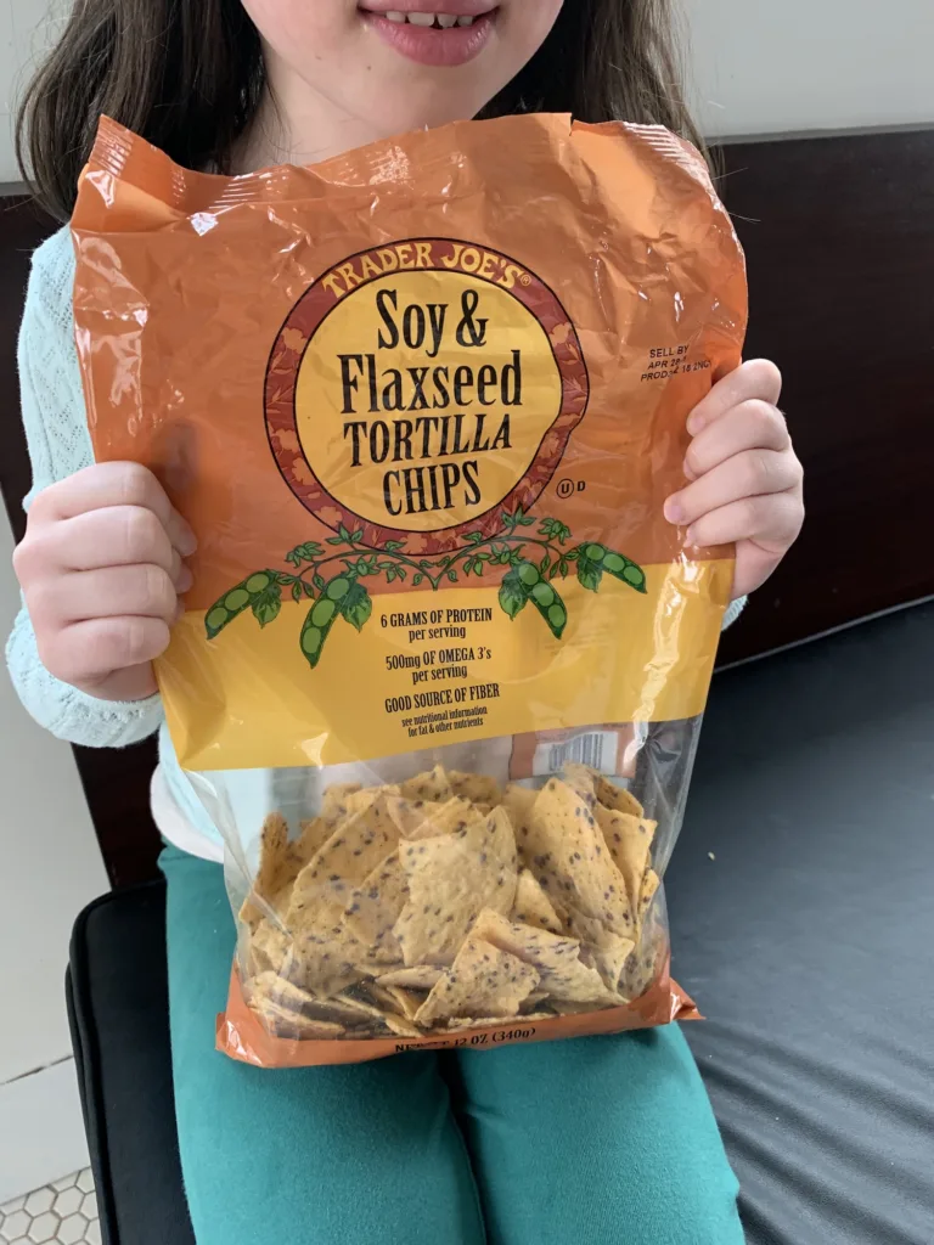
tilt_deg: -31.1
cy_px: 622
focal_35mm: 26
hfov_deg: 53.1
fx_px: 935
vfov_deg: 67.3
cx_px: 467
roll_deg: +0.4
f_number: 1.8
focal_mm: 4.25
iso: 160
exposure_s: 1/60
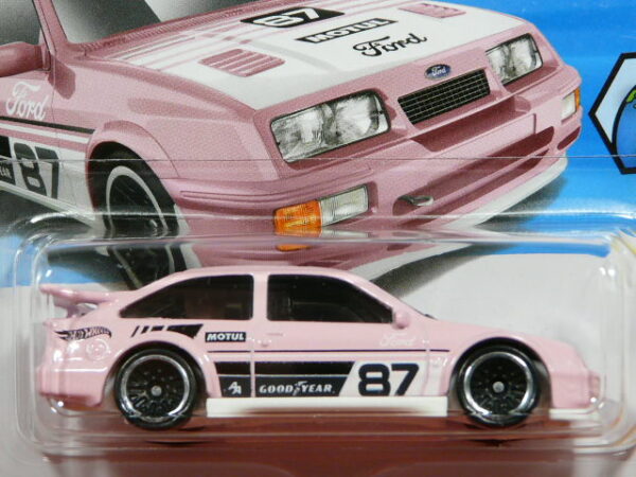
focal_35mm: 150
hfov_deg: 13.2
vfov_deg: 9.9
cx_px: 318
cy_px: 238
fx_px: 2756
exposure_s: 1/50
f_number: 3.6
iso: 160
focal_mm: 15.4
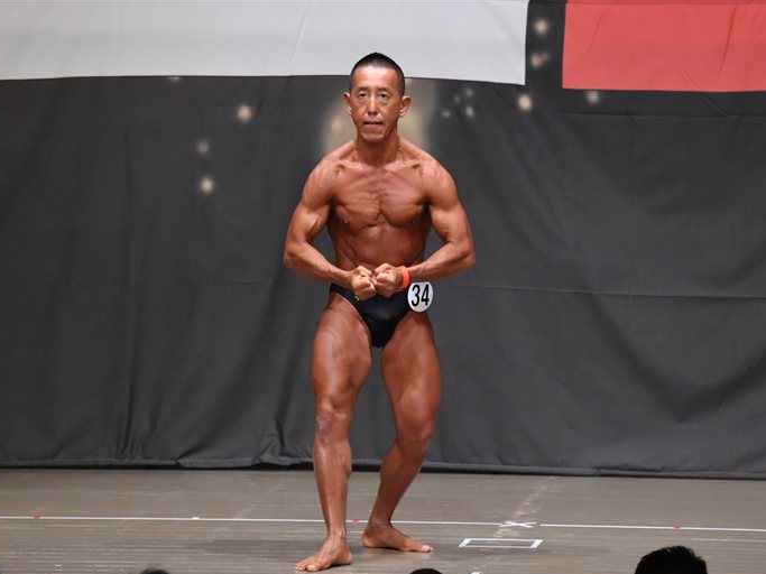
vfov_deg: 5.3
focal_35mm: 278
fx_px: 6151
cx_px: 390
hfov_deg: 7.1
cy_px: 288
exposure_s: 1/400
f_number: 5.6
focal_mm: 170
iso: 6400
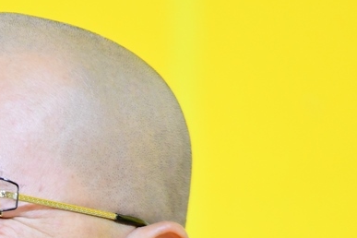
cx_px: -145
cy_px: 430
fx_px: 8300
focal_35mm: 837
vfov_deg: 1.6
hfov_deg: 2.5
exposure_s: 1/160
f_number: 3.2
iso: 2000
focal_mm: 200
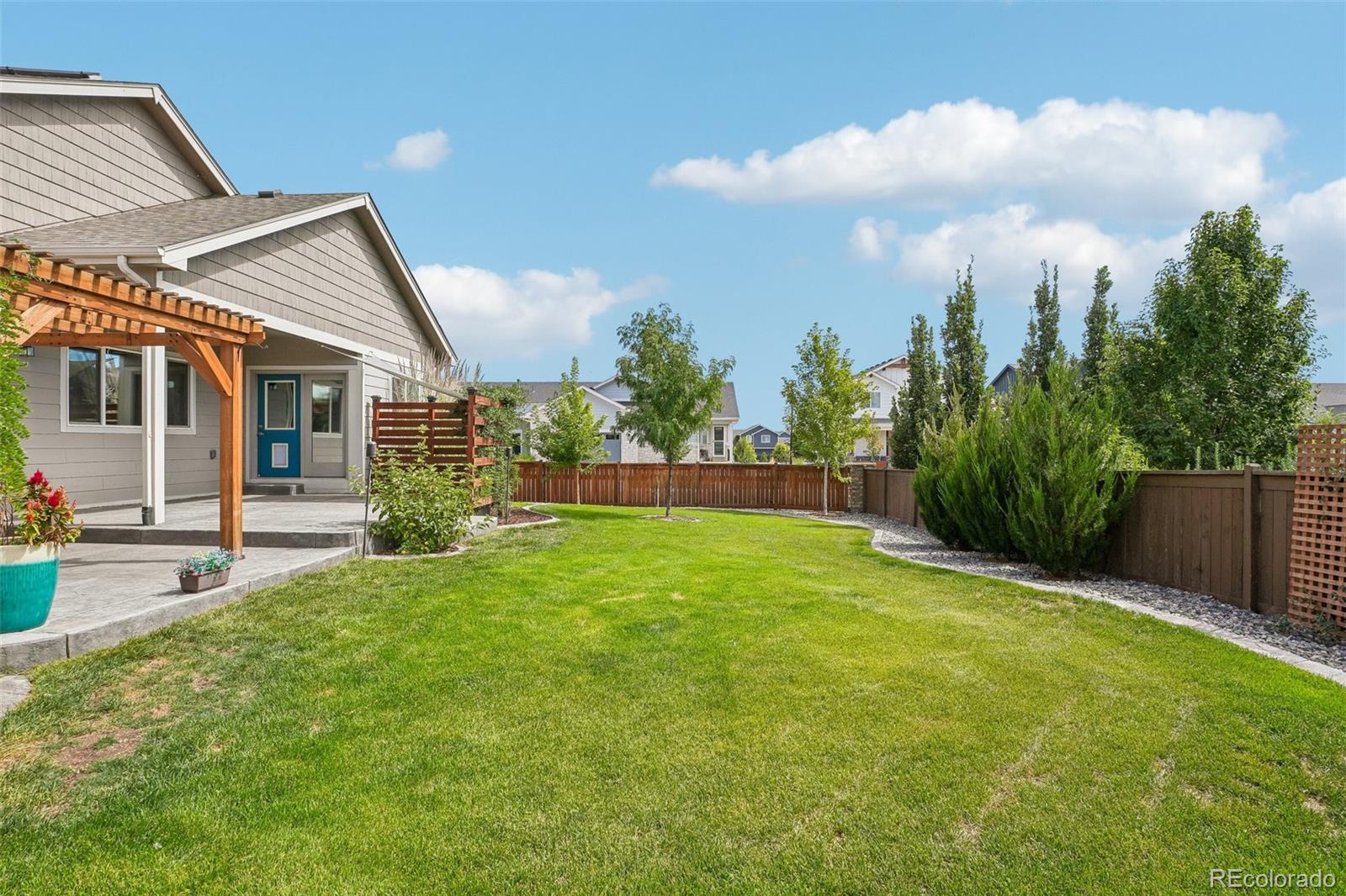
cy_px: 448
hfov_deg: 95.0
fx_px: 617
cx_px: 673
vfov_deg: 72.0
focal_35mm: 16
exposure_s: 1/350
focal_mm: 11
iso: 100
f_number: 8
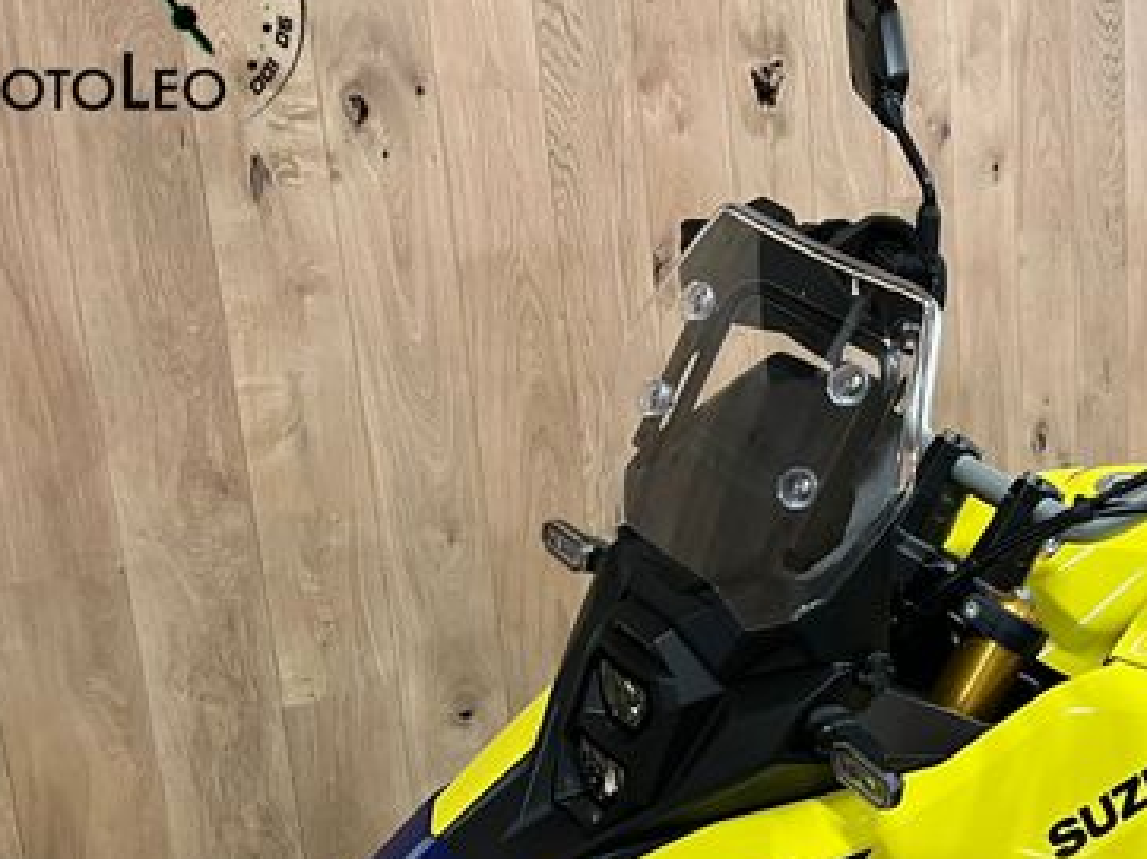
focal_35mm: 46
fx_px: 1523
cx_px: 922
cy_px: 650
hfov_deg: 39.6
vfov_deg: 30.9
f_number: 1.6
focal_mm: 5.1
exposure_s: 1/33
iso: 400
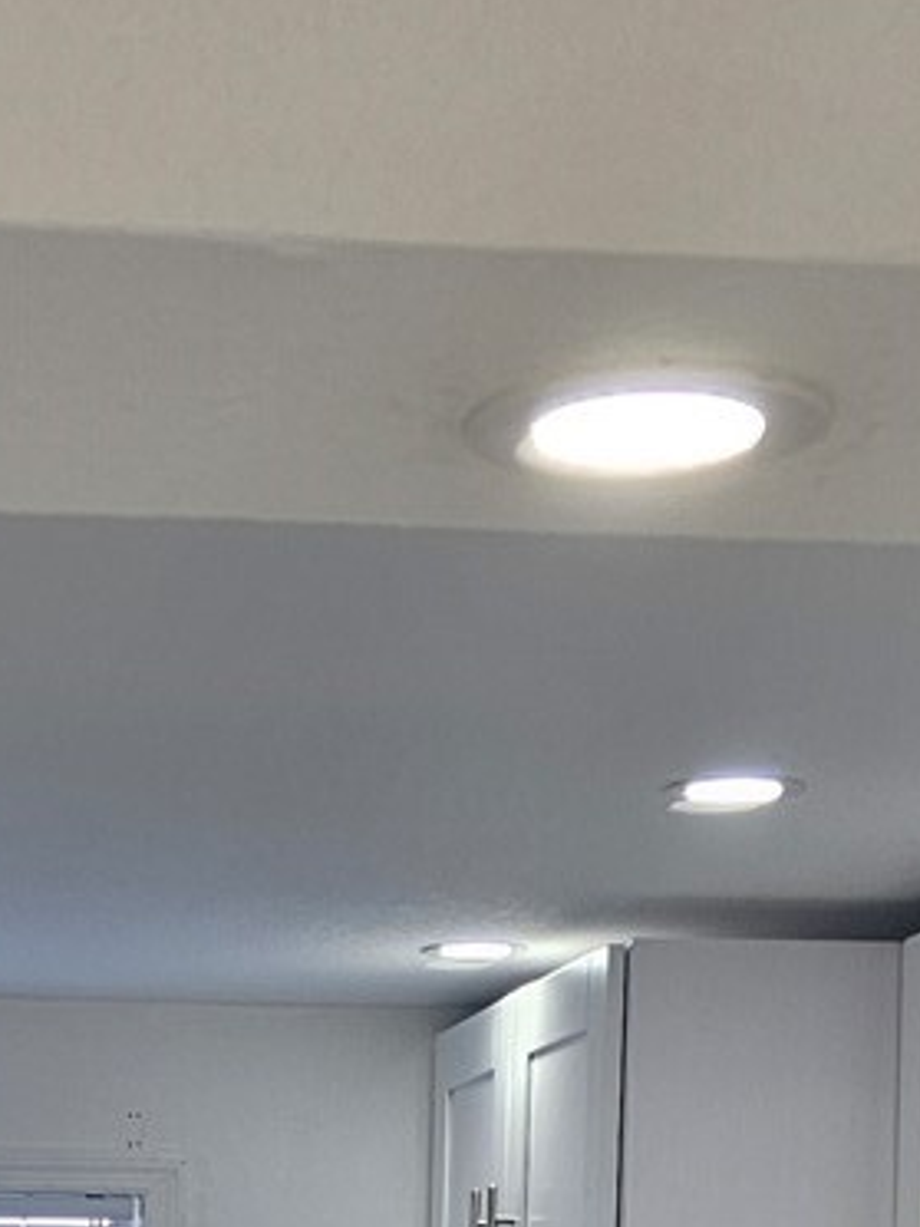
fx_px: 3508
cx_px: 86
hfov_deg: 14.8
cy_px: 1715
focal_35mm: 99
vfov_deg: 18.1
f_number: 1.7
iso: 50
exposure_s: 1/120
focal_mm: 6.3
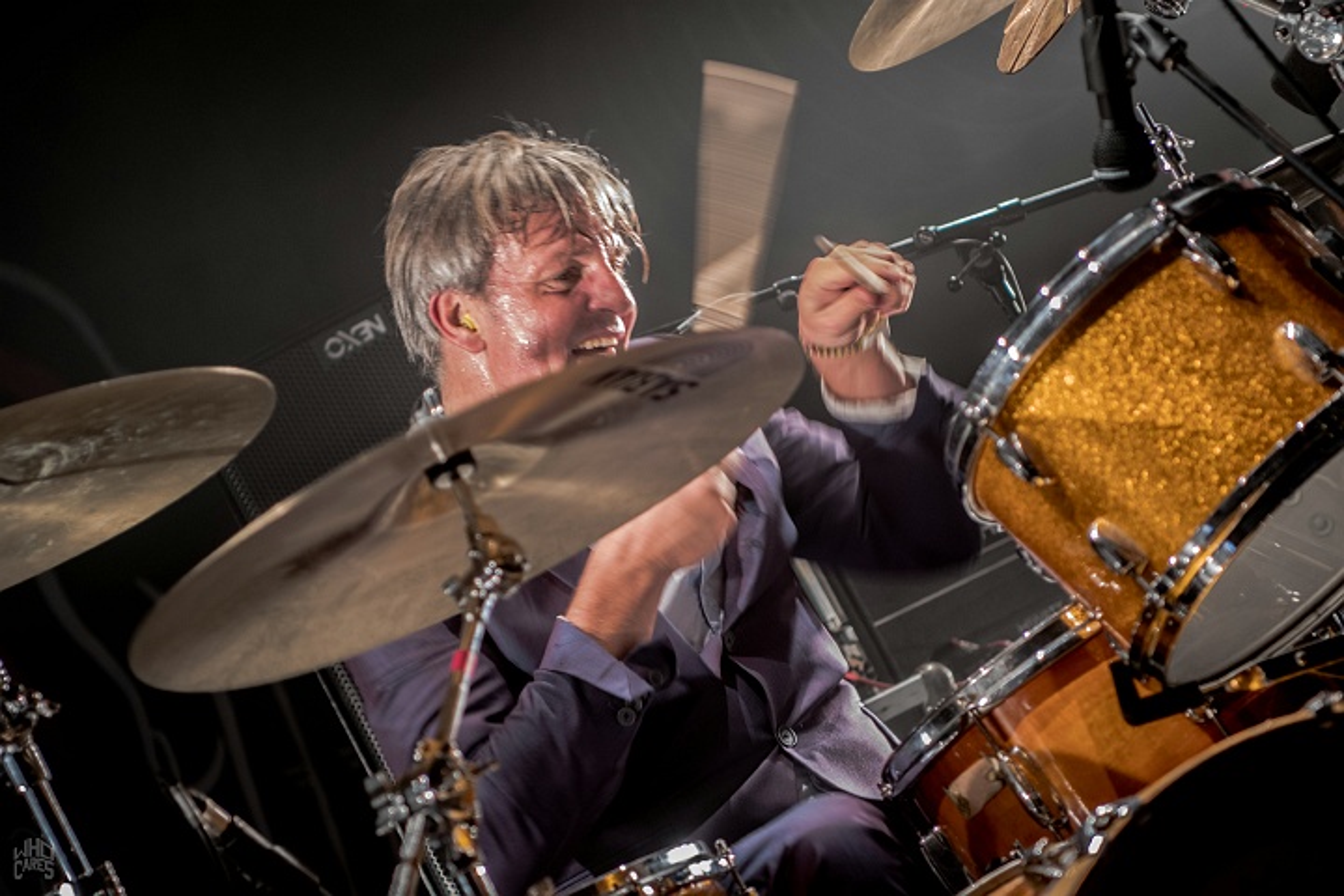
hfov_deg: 19.5
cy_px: 448
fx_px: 3920
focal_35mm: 105
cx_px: 672
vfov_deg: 13.0
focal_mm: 70
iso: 640
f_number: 2.8
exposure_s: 1/100
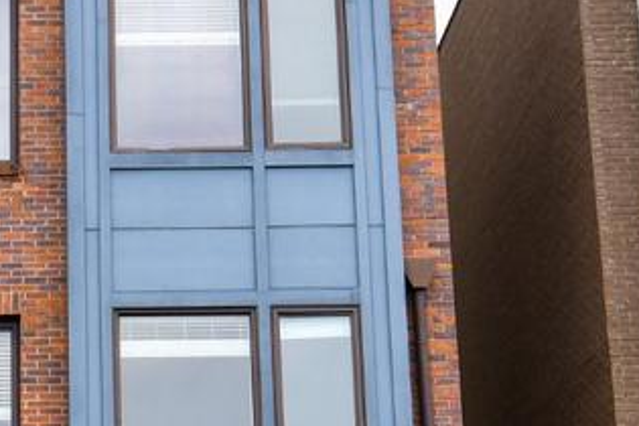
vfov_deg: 14.0
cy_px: 446
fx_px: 1704
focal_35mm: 96
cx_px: -85
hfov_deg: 20.2
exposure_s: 1/250
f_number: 8
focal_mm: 14
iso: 100
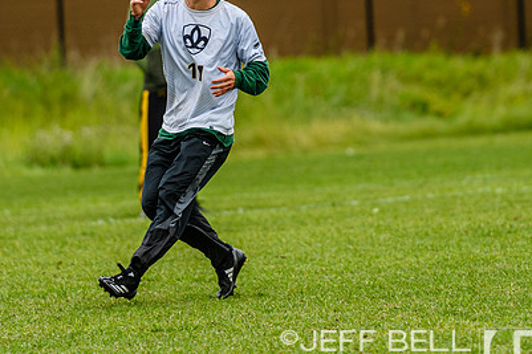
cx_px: 258
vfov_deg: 2.7
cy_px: 95
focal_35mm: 508
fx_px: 7504
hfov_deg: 4.1
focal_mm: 200
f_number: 3.2
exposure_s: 1/1000
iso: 400
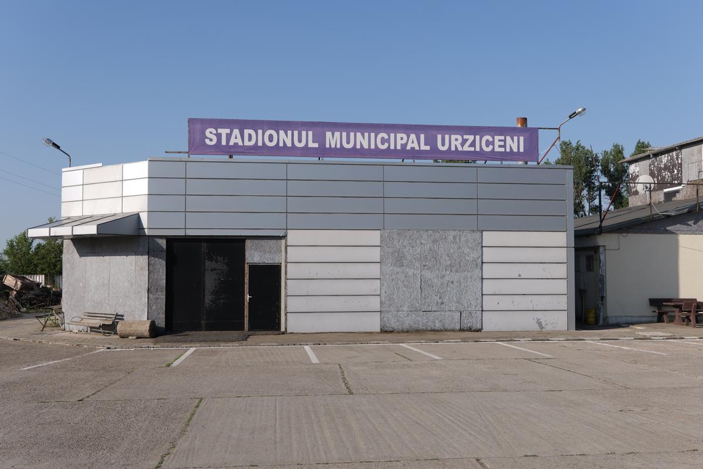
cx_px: 352
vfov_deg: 34.2
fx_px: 762
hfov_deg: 49.6
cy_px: 234
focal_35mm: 39
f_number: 4
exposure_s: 1/1000
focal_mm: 39
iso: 50
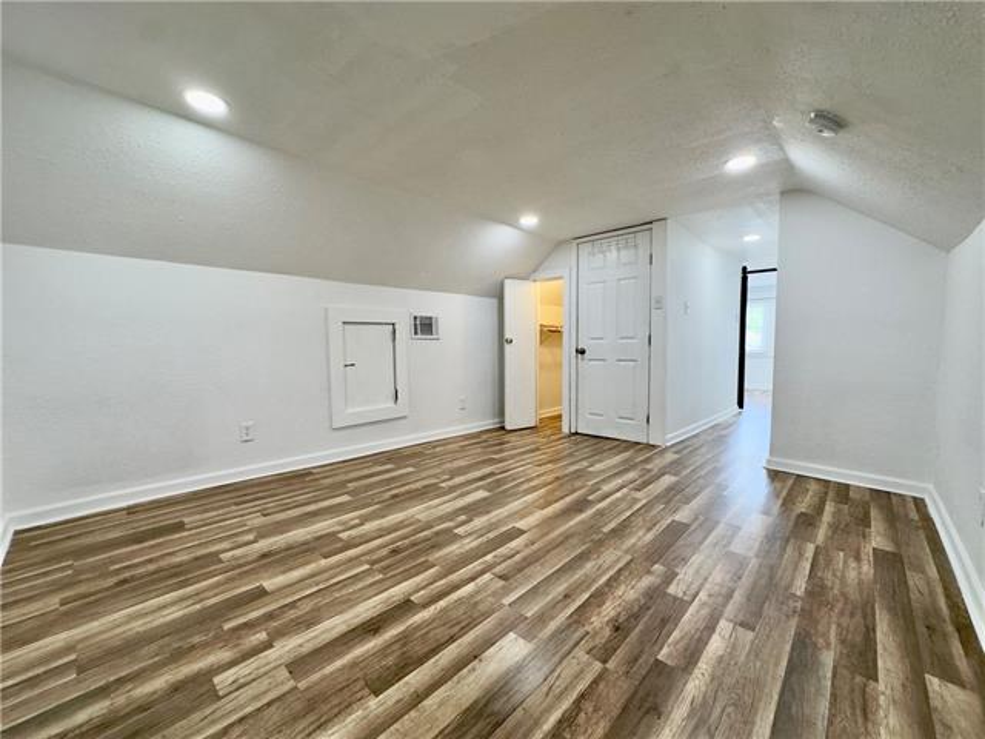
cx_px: 492
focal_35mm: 14
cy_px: 370
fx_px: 398
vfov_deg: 85.7
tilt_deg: -2.8
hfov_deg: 102.1
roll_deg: -0.4
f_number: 2.2
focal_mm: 2.22
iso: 125
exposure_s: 1/120
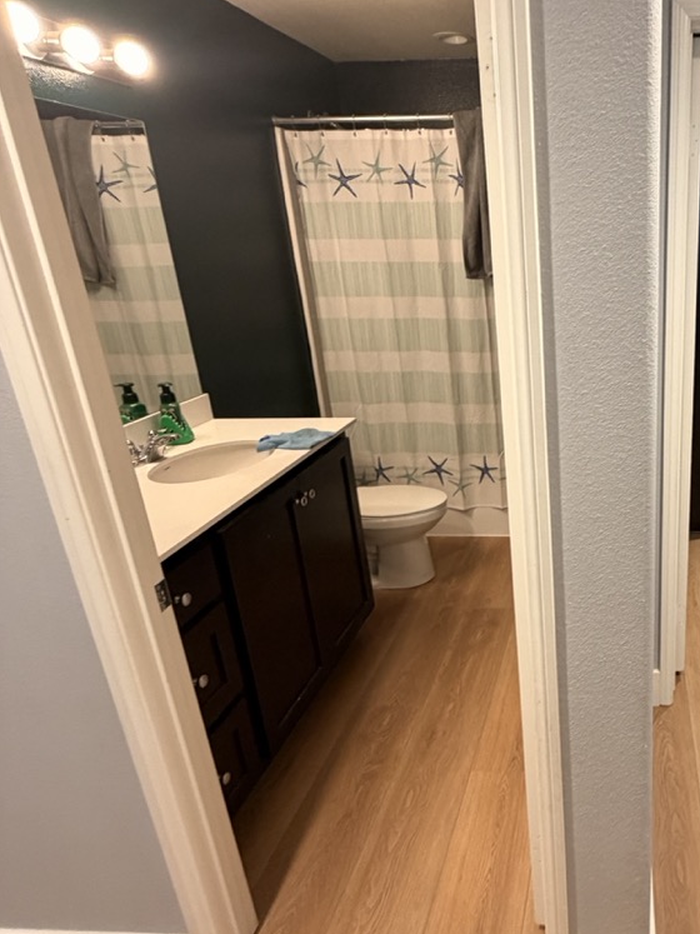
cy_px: 450
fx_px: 647
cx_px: 599
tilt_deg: -19.2
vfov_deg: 71.6
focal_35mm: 24
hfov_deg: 51.7
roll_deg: +2.1
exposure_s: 1/60
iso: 250
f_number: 2.2
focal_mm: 2.22
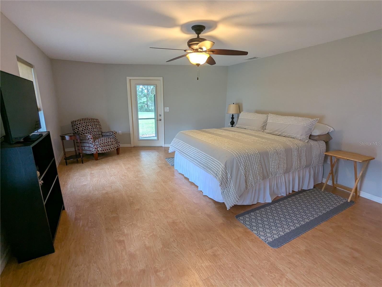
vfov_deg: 78.2
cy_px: 144
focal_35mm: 16
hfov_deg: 94.4
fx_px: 177
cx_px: 191
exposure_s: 1/30
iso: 69
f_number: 2.2
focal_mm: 2.35
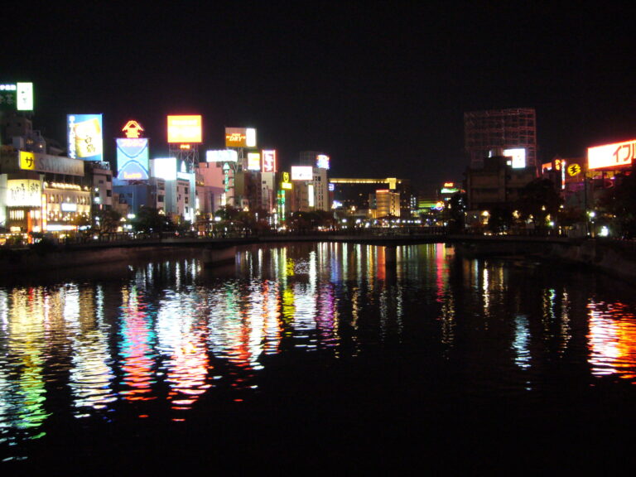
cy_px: 238
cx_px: 318
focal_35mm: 35
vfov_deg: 40.7
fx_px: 643
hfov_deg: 52.6
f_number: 2.8
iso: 200
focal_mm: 5.8
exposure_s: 1/3.2
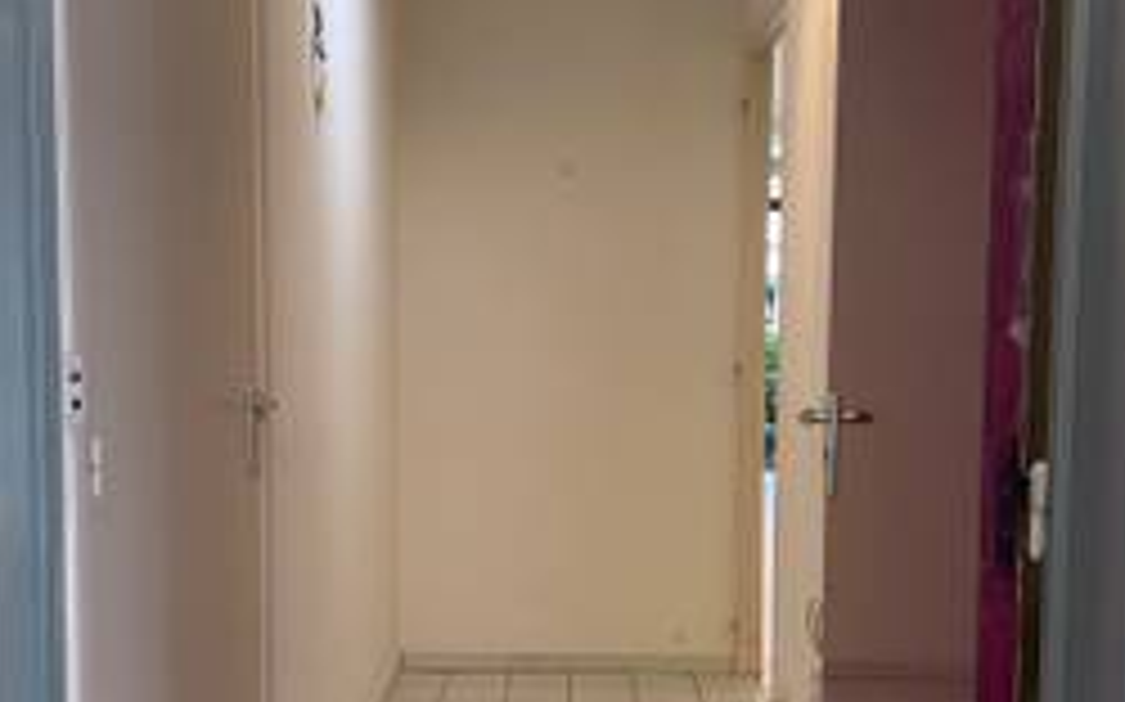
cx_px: 549
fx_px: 1440
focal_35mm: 47
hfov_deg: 42.7
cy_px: 448
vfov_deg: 27.3
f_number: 1.6
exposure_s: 1/50
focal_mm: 4.2
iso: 80
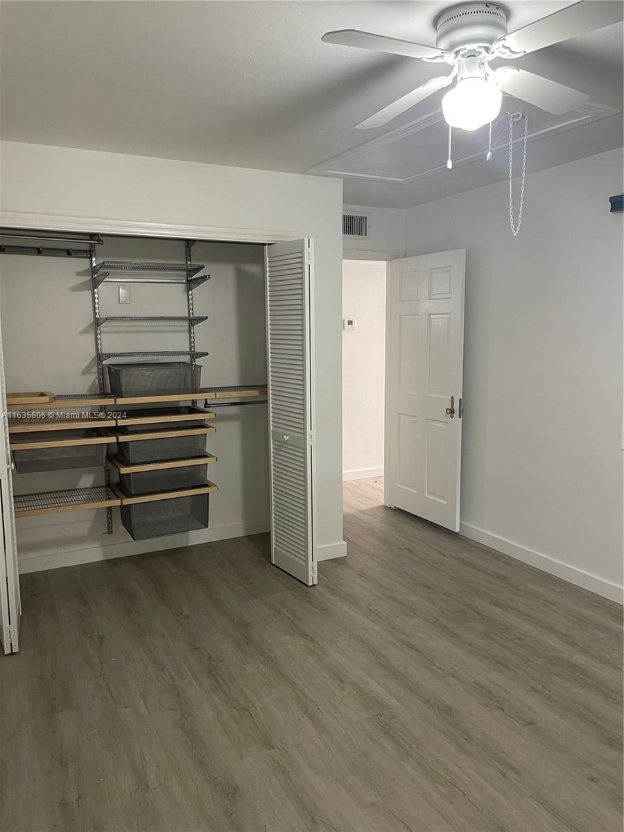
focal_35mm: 25
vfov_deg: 69.4
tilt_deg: -8.7
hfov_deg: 54.9
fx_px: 601
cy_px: 416
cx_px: 312
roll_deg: +1.0
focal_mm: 5.1
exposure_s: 1/60
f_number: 1.6
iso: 200
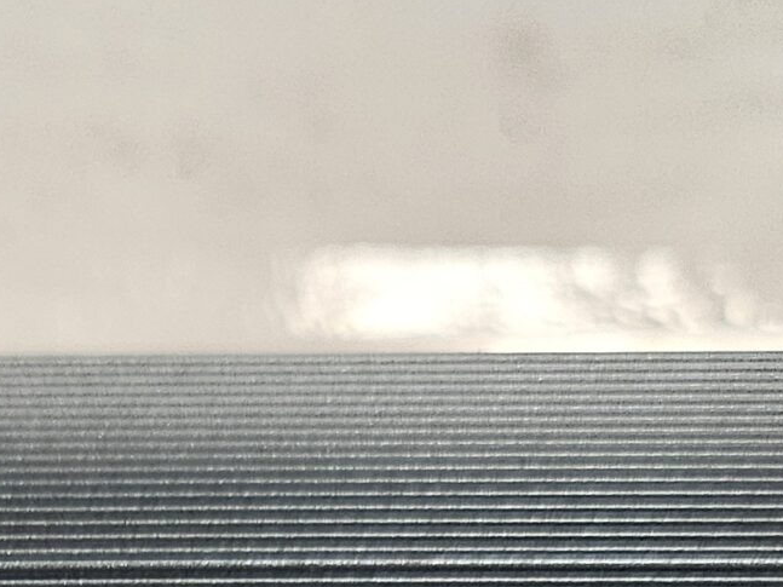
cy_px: 1132
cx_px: -73
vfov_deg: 13.6
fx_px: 2148
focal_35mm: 95
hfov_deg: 19.8
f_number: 1.8
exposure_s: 1/100
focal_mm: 5
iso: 200
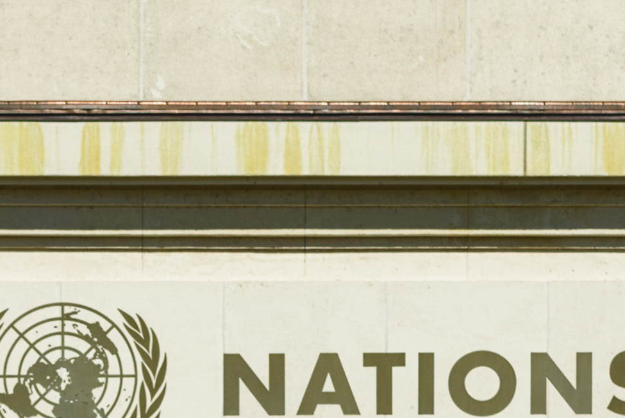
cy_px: 1126
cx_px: 181
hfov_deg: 1.9
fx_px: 18757
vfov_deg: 1.3
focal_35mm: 1080
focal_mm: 175
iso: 200
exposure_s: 1/800
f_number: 8
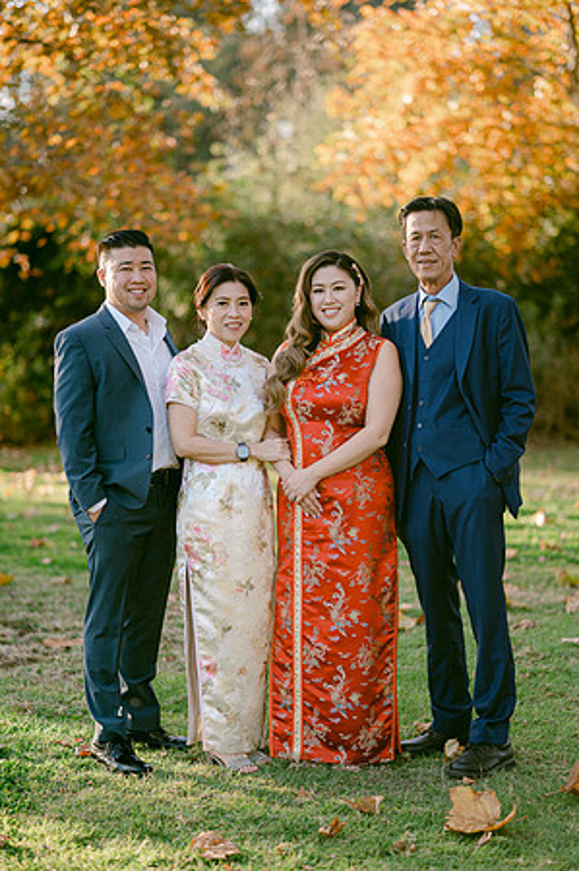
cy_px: 436
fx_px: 2055
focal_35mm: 85
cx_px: 290
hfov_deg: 16.0
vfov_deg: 23.9
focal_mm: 85
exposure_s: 1/800
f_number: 2
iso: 200
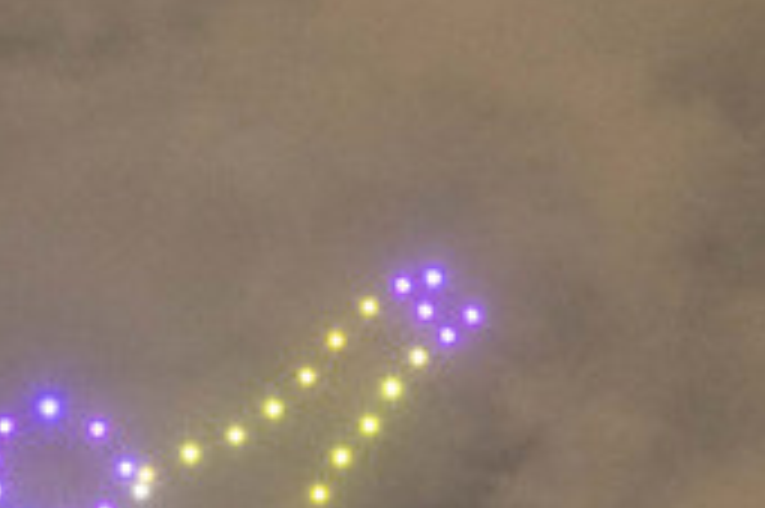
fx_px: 2760
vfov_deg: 10.1
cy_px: 816
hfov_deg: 15.7
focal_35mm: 130
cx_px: 176
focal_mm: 38
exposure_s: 1/1.67
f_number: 4
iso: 6400
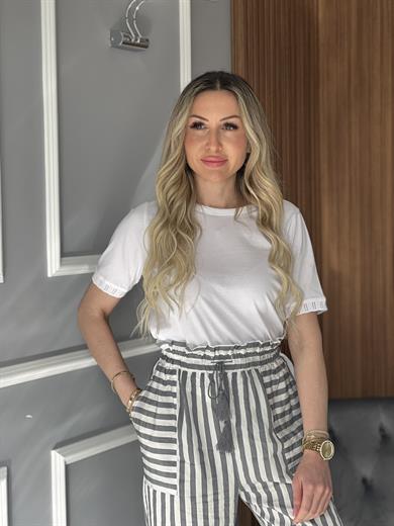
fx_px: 1169
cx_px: 197
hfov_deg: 19.1
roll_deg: +1.0
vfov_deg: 25.3
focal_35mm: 77
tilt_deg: -1.9
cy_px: 263
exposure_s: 1/121
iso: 100
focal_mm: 9
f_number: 2.8
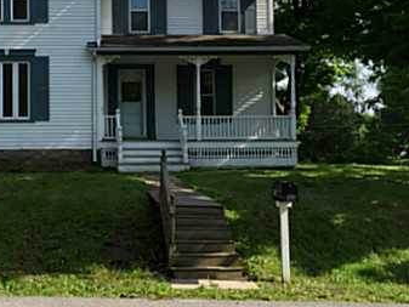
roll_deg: +0.1
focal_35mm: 55
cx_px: 120
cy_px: 113
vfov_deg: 26.5
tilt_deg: +1.8
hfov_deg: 34.4
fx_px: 650
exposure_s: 1/1041
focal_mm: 4.15
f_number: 2.2
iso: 32
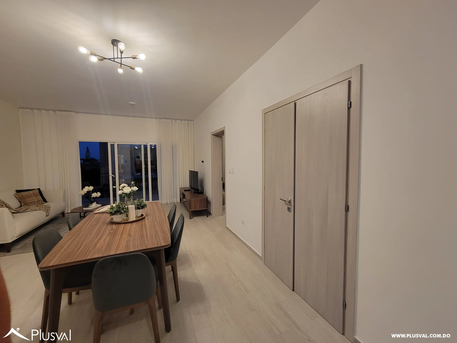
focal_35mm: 13
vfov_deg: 89.9
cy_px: 172
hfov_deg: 106.2
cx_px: 228
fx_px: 172
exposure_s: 1/60
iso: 250
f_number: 2.2
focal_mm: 2.2
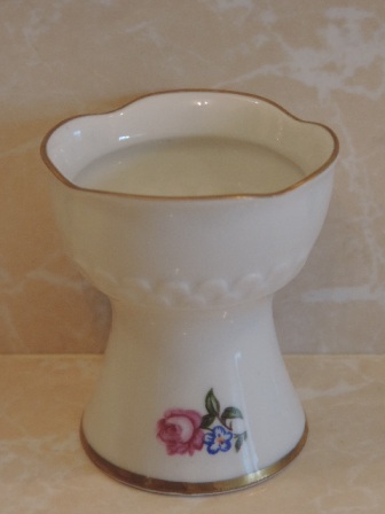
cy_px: 257
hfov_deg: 16.4
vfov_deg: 21.8
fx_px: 1335
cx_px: 192
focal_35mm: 90
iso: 400
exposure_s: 1/40
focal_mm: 16
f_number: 4.1
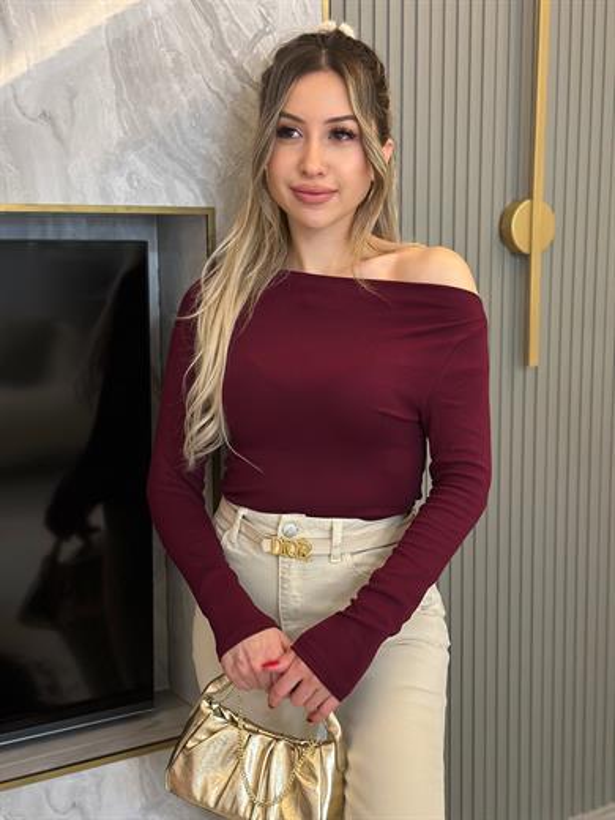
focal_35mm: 48
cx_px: 308
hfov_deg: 30.3
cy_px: 410
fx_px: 1137
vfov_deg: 39.7
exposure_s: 1/33
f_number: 1.78
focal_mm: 6.86
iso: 400
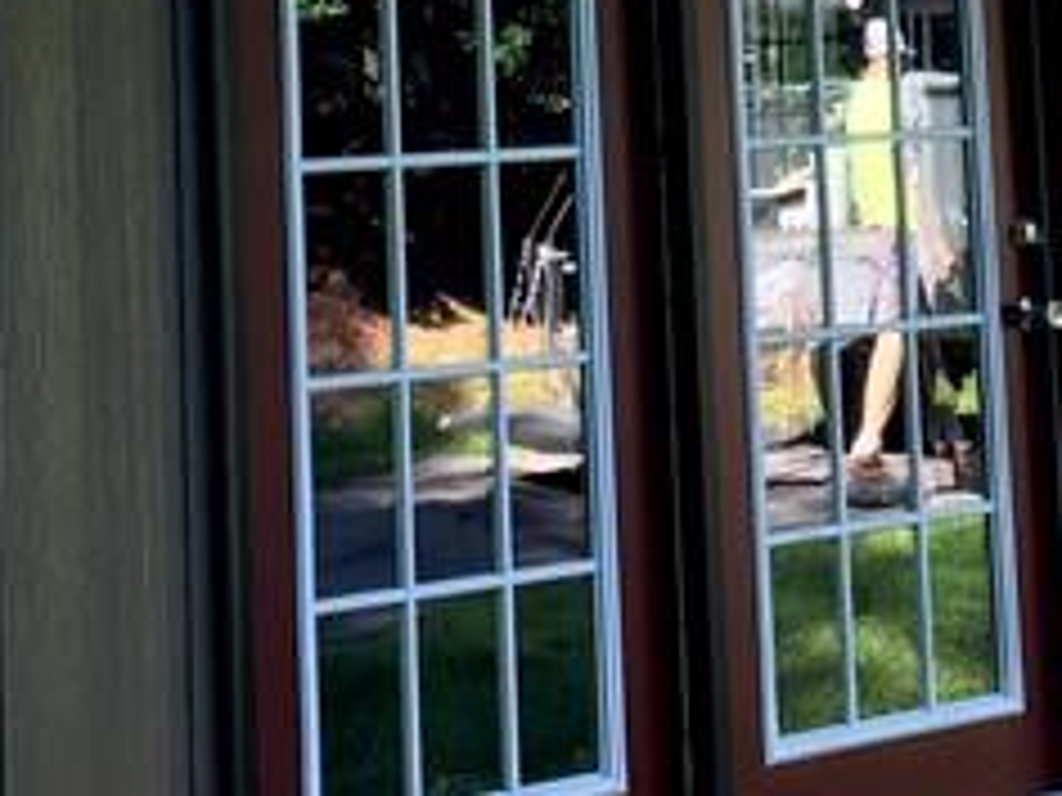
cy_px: -279
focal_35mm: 126
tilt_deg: +5.0
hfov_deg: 15.5
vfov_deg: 11.4
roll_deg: +2.6
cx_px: 918
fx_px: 3866
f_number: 2.2
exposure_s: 1/60
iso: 25
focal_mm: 4.15
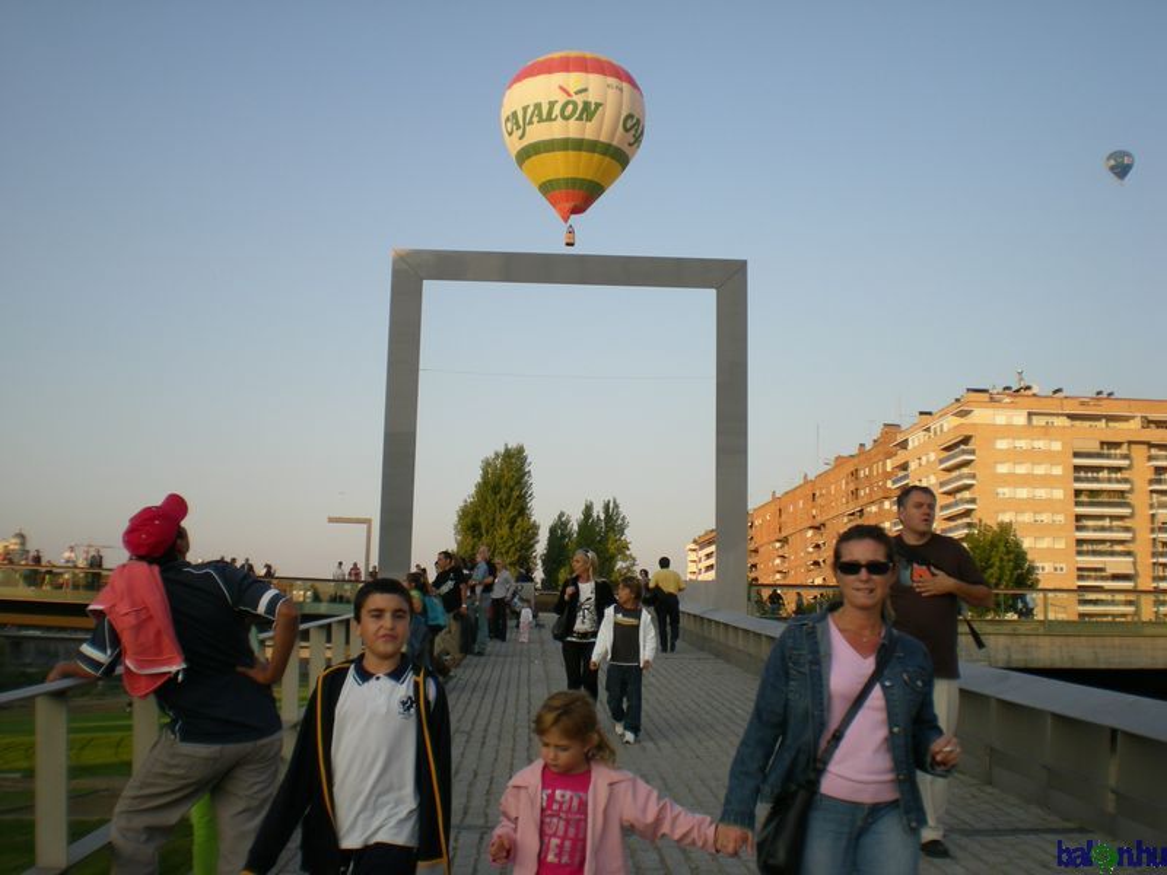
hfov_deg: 49.0
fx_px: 1281
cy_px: 438
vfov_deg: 37.7
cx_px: 584
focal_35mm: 38
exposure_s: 1/148
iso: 50
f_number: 4.6
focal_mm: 6.3
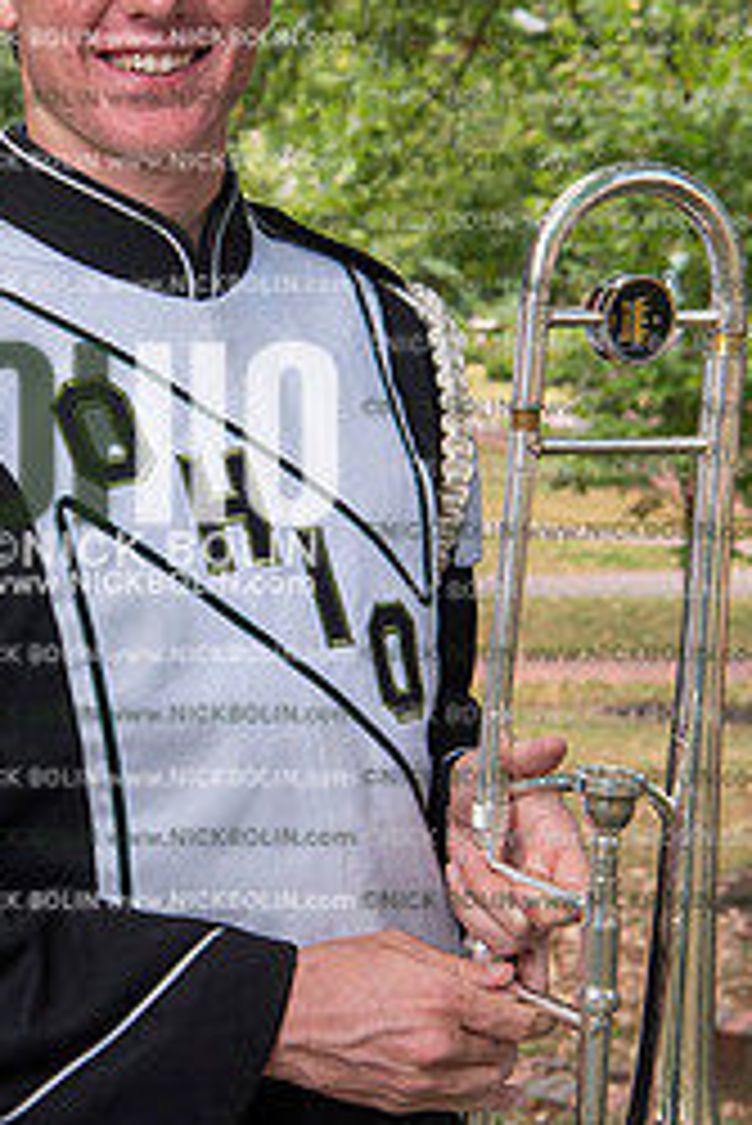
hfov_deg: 15.1
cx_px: 149
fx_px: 2816
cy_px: 468
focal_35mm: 90
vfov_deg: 22.6
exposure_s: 1/100
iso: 500
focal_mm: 50
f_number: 8
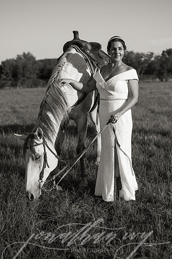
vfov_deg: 39.6
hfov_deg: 26.9
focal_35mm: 50
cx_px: 86
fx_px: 359
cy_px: 130
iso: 80
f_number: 2.8
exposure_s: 1/2000
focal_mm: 50
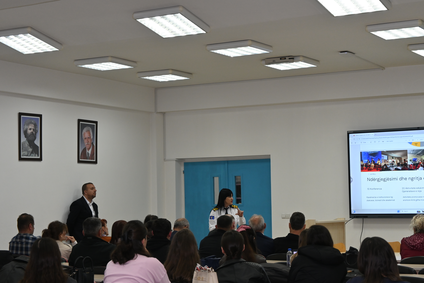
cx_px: 212
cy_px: 142
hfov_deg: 28.6
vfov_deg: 19.3
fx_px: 830
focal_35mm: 70
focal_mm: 47
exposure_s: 1/60
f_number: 6
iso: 640
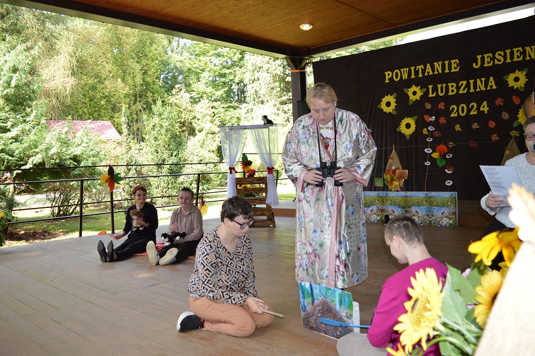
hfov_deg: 62.0
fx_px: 445
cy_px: 178
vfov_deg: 43.5
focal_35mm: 30
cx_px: 268
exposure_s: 1/125
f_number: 4
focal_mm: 20
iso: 250
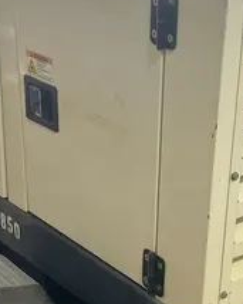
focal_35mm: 87
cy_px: 248
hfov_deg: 17.6
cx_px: 87
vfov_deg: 21.7
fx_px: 783
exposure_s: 1/121
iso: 125
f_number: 1.6
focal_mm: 4.2
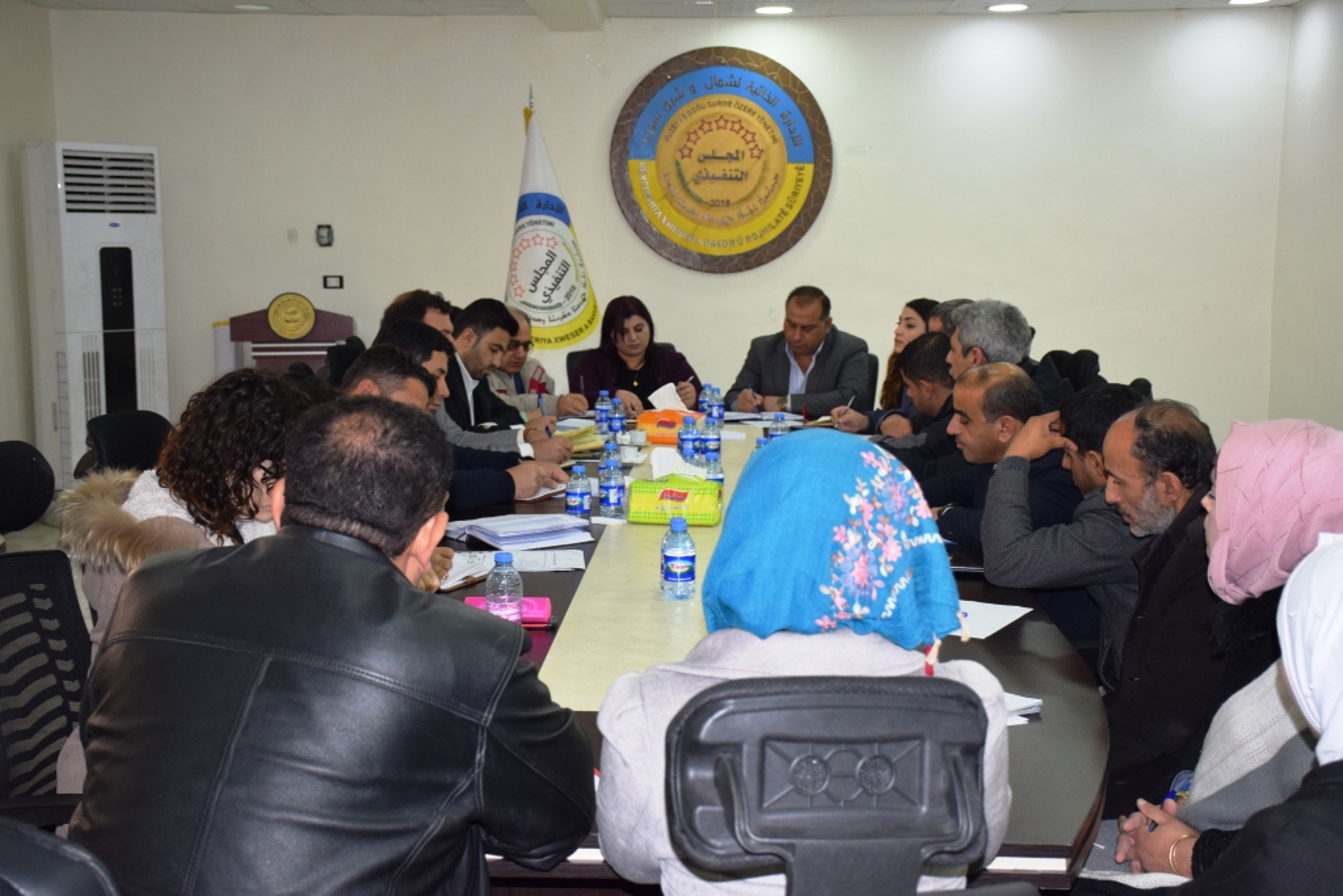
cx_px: 672
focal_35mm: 48
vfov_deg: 28.1
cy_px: 448
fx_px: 1791
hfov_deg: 41.1
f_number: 5
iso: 800
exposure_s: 1/100
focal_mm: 32
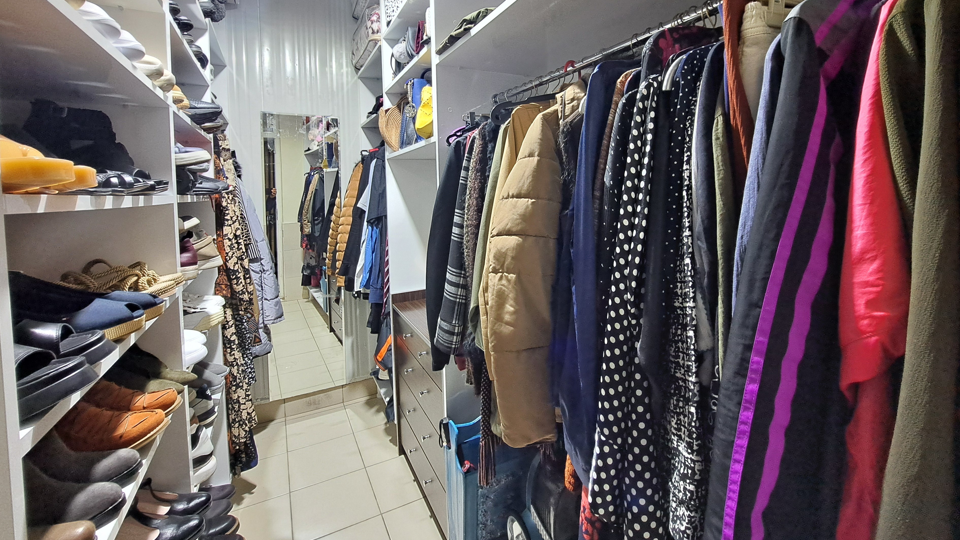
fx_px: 382
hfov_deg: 102.9
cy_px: 209
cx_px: 504
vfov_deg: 69.6
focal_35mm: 15
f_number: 2.2
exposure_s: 1/50
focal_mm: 1.74
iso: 100
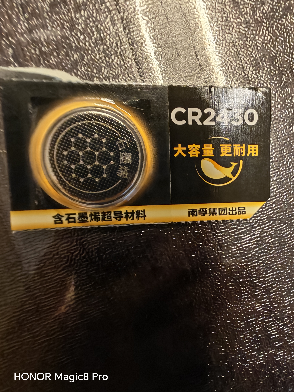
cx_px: 147
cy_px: 196
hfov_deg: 58.9
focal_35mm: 23
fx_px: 260
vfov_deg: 73.9
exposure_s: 1/33
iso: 320
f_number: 2
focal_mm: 1.82
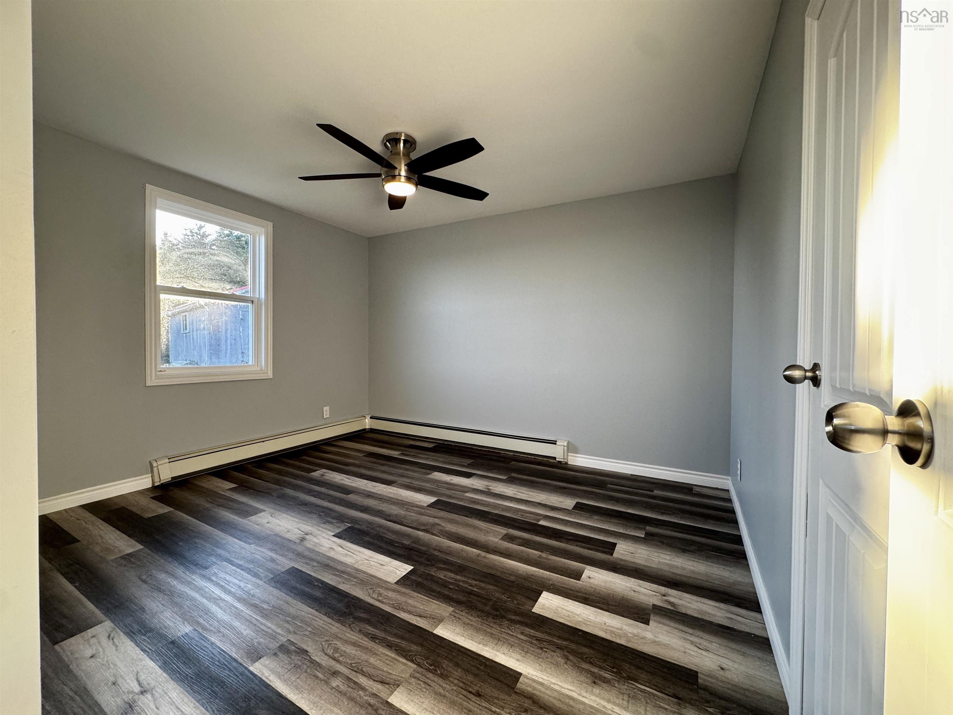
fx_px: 385
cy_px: 358
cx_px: 476
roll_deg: -0.6
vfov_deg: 85.7
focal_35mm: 14
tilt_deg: -0.2
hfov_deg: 102.1
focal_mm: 2.22
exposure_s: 1/120
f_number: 2.2
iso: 200
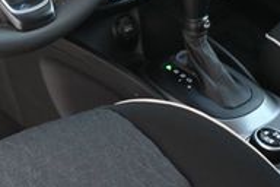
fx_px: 778
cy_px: -58
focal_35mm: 100
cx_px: 0
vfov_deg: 13.2
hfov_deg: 19.8
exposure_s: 1/125
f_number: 3.8
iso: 640
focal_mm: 20
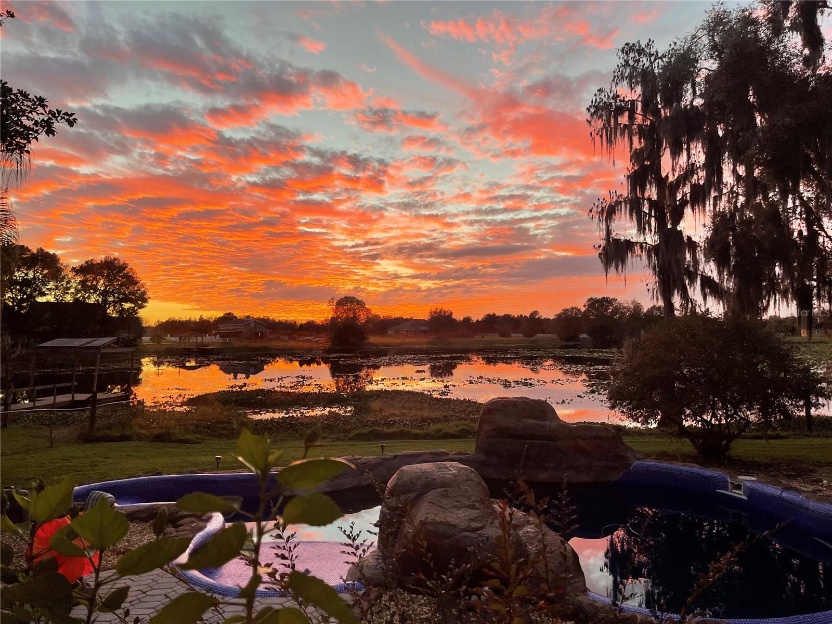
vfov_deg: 53.1
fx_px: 625
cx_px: 416
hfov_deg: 67.3
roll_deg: +0.5
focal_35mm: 26
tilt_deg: +1.8
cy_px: 312
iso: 100
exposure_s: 1/120
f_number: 1.6
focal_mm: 5.1
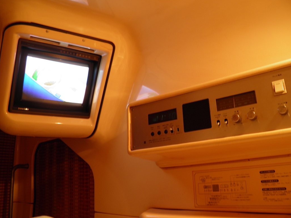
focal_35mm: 29
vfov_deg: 48.2
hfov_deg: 61.7
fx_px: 244
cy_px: 110
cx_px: 143
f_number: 2.8
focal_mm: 4.9
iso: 50
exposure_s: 1/8
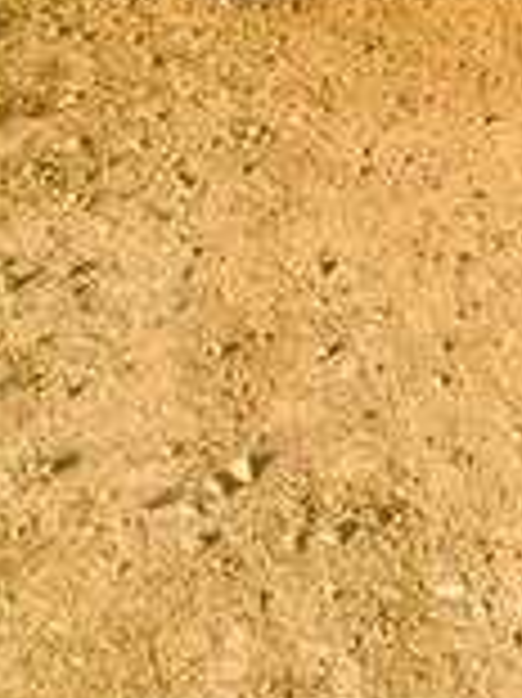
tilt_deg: -19.9
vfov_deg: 19.5
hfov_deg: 15.3
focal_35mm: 93
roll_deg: +0.2
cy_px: -212
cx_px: 644
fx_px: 1872
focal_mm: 4.15
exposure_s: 1/1642
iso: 32
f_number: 2.2
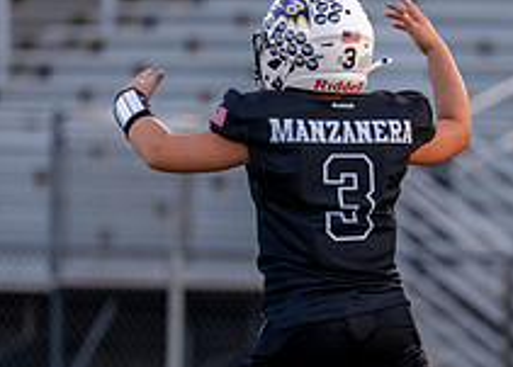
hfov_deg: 3.5
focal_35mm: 576
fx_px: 8397
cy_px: 287
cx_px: 467
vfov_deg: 2.5
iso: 800
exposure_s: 1/1250
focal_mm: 200
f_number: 2.8
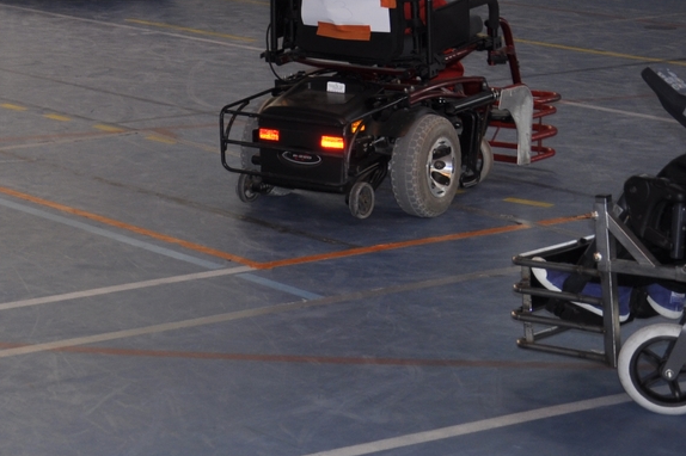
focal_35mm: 117
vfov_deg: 11.5
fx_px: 2228
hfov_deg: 16.7
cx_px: -152
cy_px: -38
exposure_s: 1/200
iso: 200
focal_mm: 28
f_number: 4
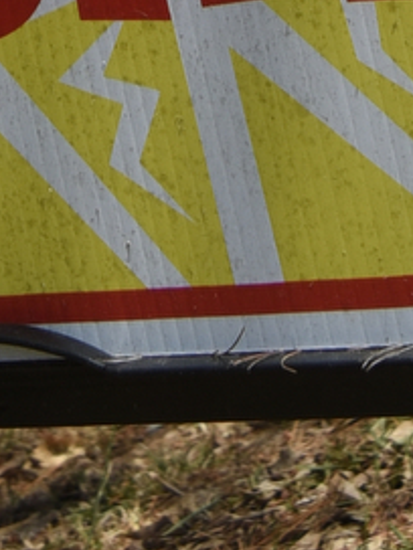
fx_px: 4327
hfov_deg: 5.5
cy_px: -1335
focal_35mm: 272
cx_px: 103
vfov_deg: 6.4
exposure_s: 1/250
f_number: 8
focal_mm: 32
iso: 125
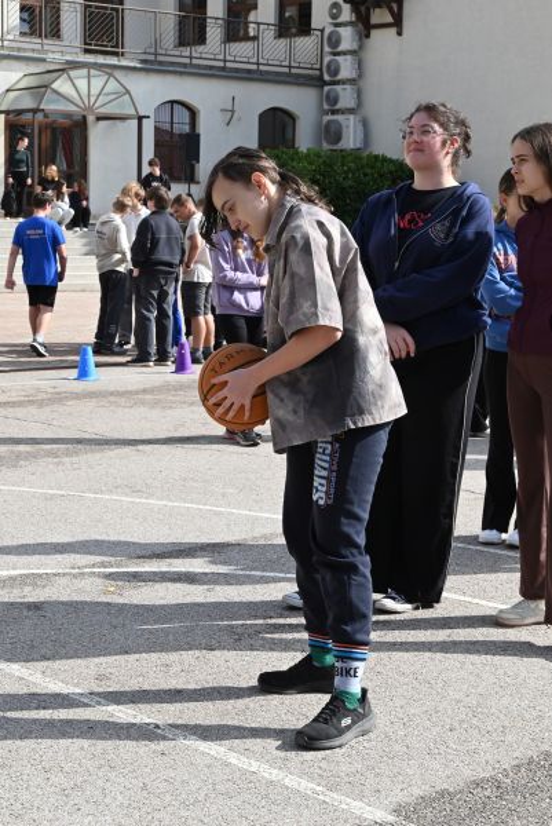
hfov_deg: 21.9
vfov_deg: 32.4
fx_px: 1423
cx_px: 276
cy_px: 413
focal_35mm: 62
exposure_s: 1/1000
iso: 1600
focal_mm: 62
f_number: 16
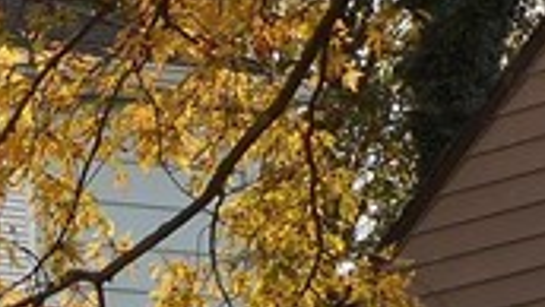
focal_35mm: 331
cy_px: 690
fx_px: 4786
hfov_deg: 6.3
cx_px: -605
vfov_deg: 3.6
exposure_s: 1/160
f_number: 4.9
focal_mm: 9.1
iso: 80
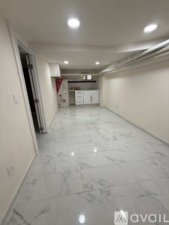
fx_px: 91
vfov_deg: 102.1
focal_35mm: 14
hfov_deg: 85.7
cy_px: 112
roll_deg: +0.8
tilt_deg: -16.5
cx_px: 84
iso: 125
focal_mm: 2.22
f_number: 2.2
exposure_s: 1/99
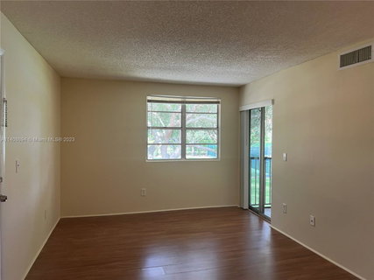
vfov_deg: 53.0
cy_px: 140
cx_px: 187
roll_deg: -0.4
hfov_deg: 67.3
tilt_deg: -1.1
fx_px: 281
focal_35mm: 26
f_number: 1.5
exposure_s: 1/60
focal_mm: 5.7
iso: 100
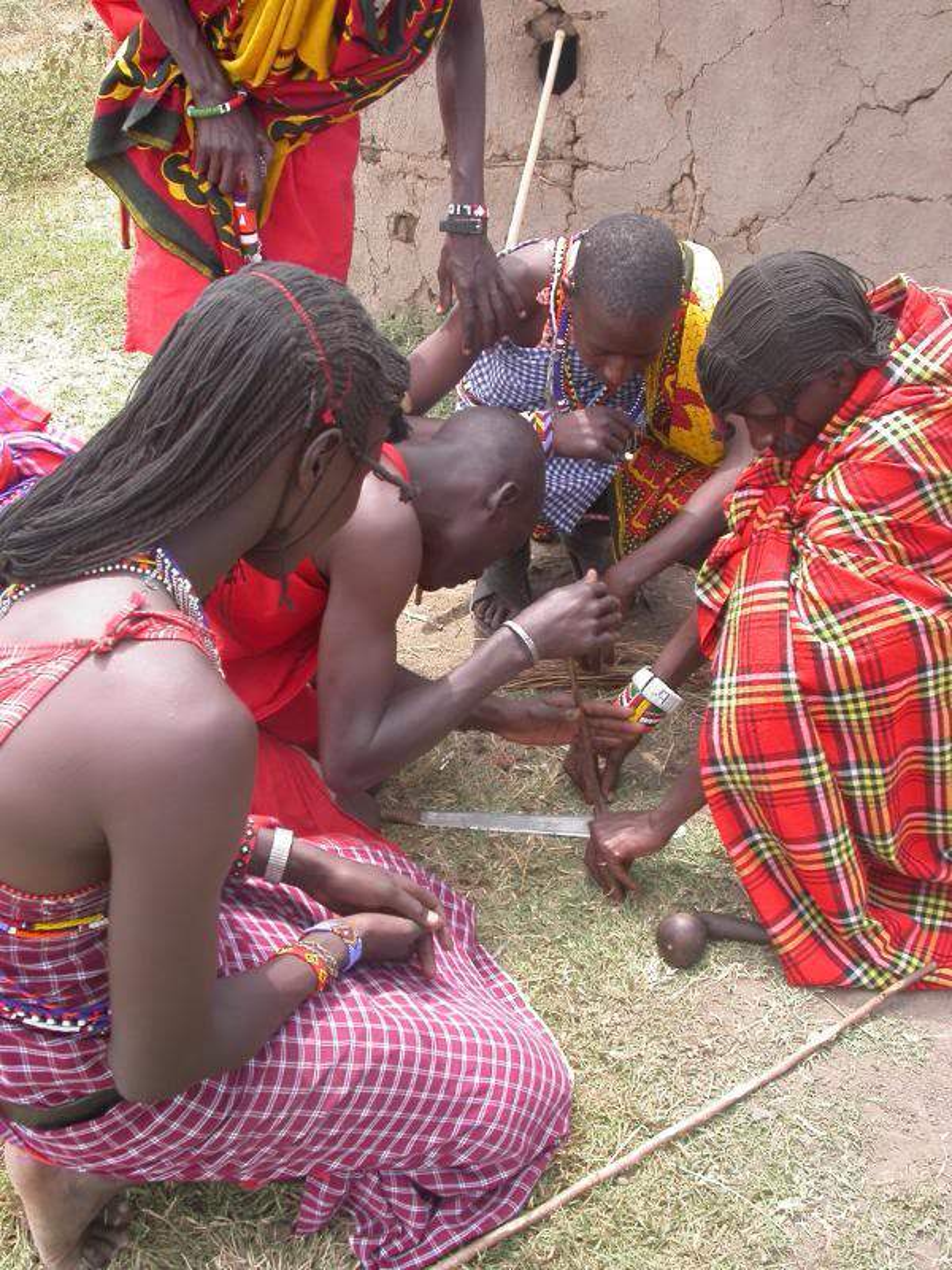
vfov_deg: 49.0
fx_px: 1393
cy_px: 635
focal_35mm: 38
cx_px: 476
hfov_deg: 37.7
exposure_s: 1/140
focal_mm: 7.85
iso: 100
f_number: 4.7
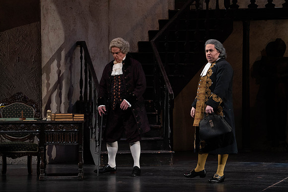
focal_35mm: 197
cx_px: 144
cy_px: 96
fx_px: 1576
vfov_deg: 7.0
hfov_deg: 10.4
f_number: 9
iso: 3200
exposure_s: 1/250
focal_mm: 197
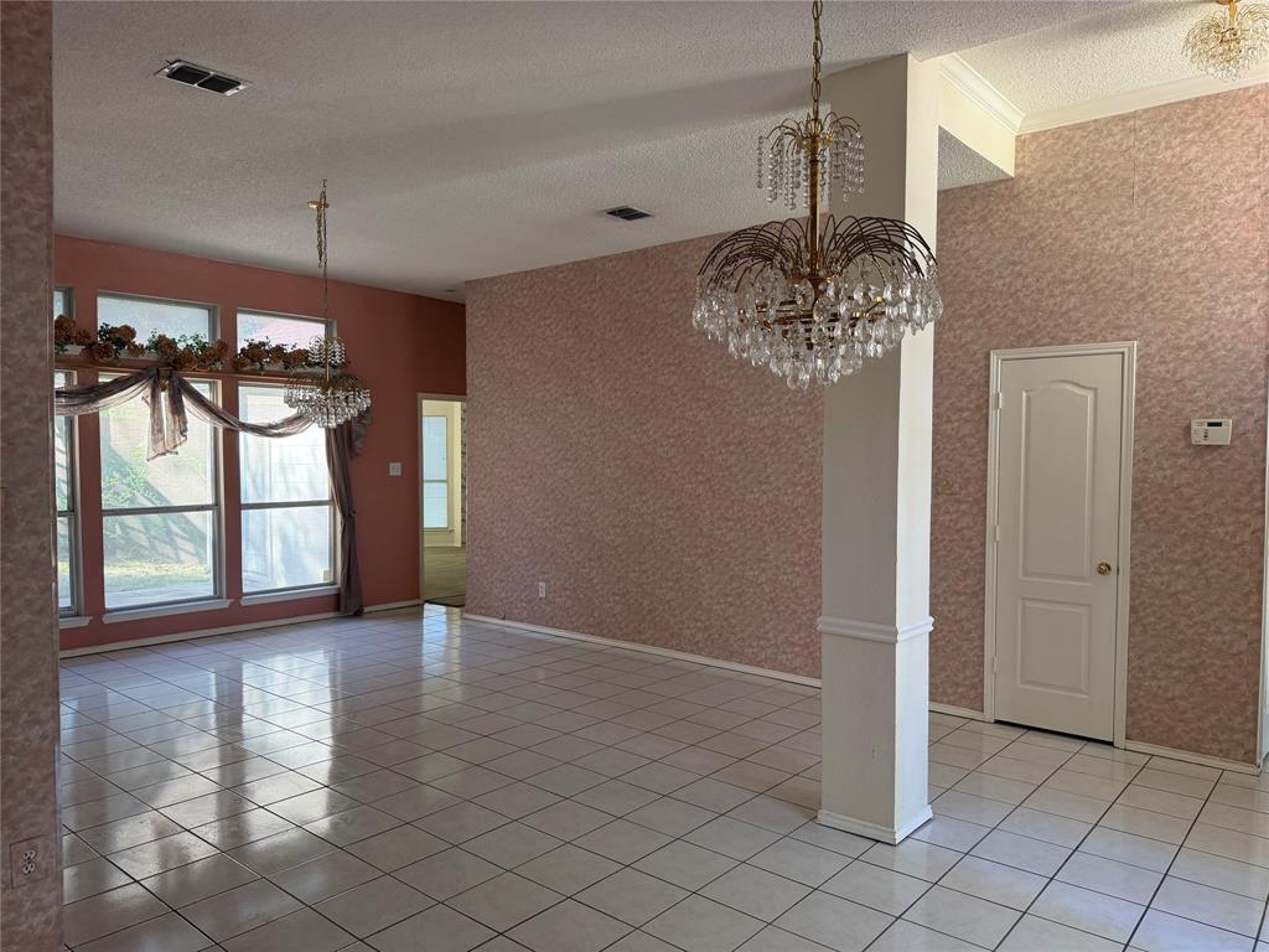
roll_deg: -0.3
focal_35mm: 24
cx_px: 634
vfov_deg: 56.8
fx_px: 880
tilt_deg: -2.9
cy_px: 476
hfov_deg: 71.6
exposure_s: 1/87
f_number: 1.78
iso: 200
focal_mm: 6.76
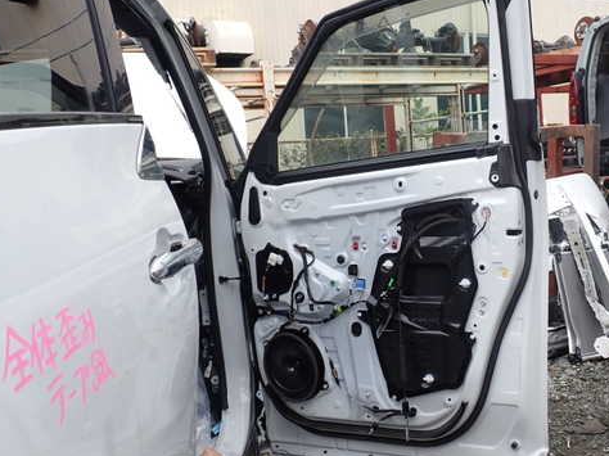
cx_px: 374
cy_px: 215
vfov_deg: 37.7
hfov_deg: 48.6
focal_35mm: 38
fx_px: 668
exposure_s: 1/500
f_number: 3.2
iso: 100
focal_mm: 5.4
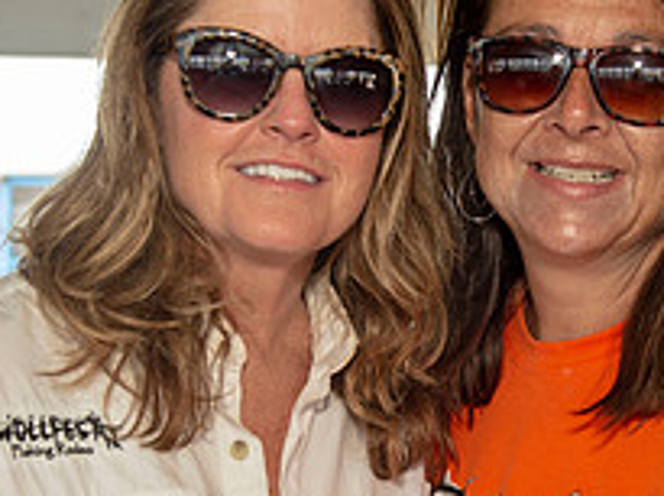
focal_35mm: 109
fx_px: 2087
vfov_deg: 13.5
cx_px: 606
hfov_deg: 17.8
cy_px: 366
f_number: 5
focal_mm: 40
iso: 200
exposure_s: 1/100
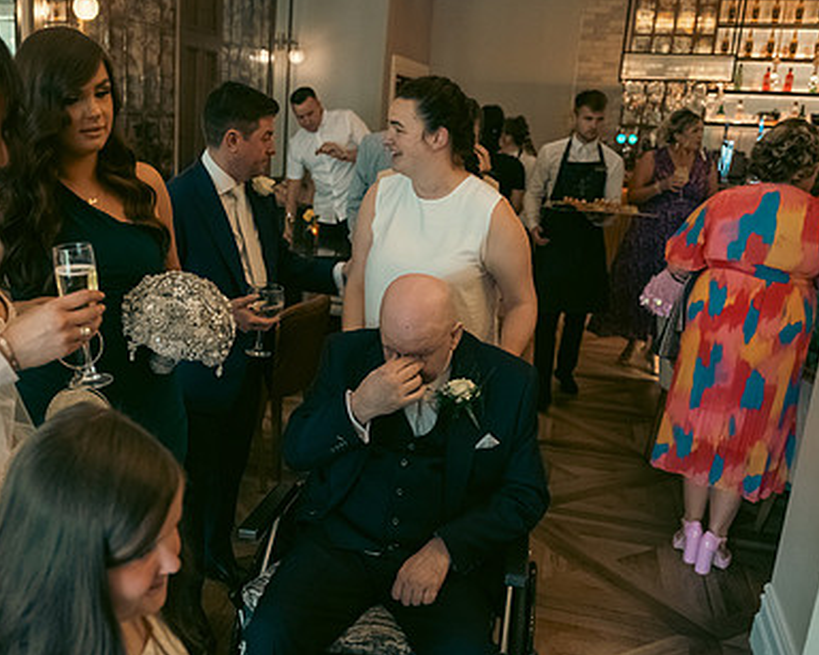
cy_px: 353
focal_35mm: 34
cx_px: 267
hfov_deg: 51.8
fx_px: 824
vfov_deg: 43.3
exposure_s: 1/160
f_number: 3.5
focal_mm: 24
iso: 1600
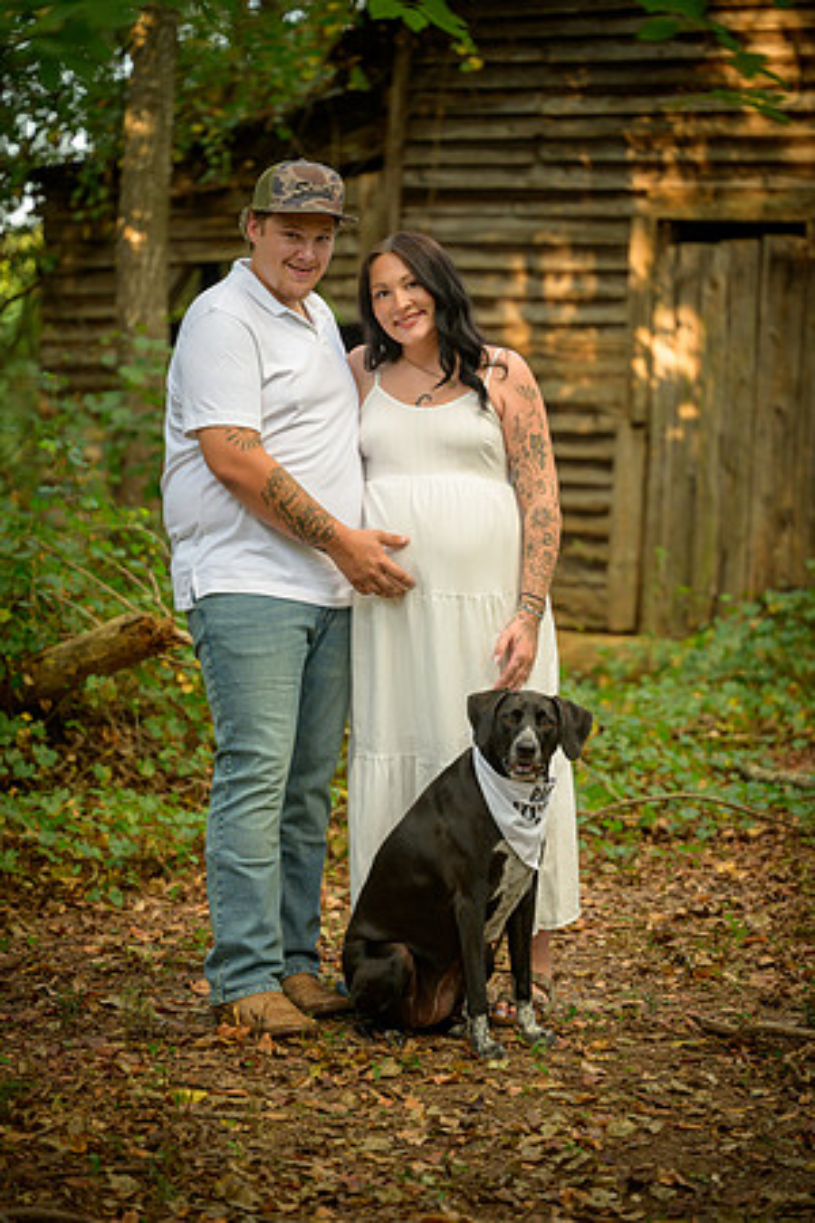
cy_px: 612
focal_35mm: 105
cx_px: 408
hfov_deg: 13.0
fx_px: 3565
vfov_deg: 19.5
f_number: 3.3
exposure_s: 1/125
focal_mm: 105
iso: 1100
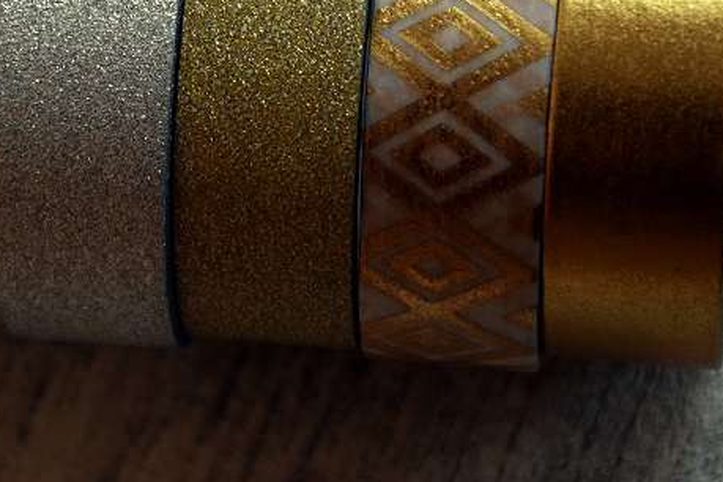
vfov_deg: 5.6
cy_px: 39
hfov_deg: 8.4
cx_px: 186
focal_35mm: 245
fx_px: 4922
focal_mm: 75
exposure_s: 1/60
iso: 1000
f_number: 5.3
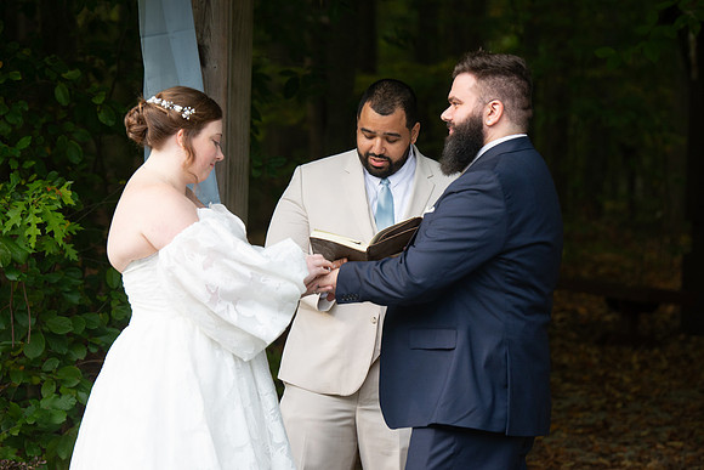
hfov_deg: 14.0
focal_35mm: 146
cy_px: 250
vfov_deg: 9.4
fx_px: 2857
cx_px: 381
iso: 640
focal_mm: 135
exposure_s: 1/800
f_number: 4.5
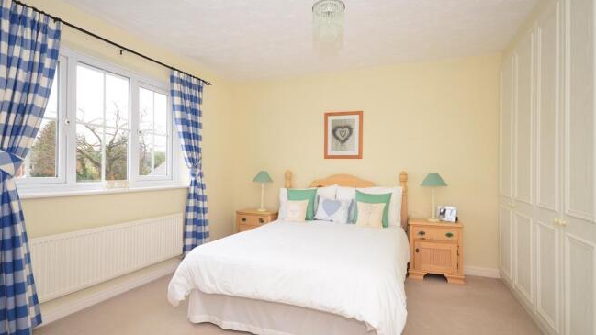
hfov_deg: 89.6
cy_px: 167
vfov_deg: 58.3
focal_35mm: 19
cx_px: 298
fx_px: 300
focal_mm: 12
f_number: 6.3
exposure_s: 1/25
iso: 640
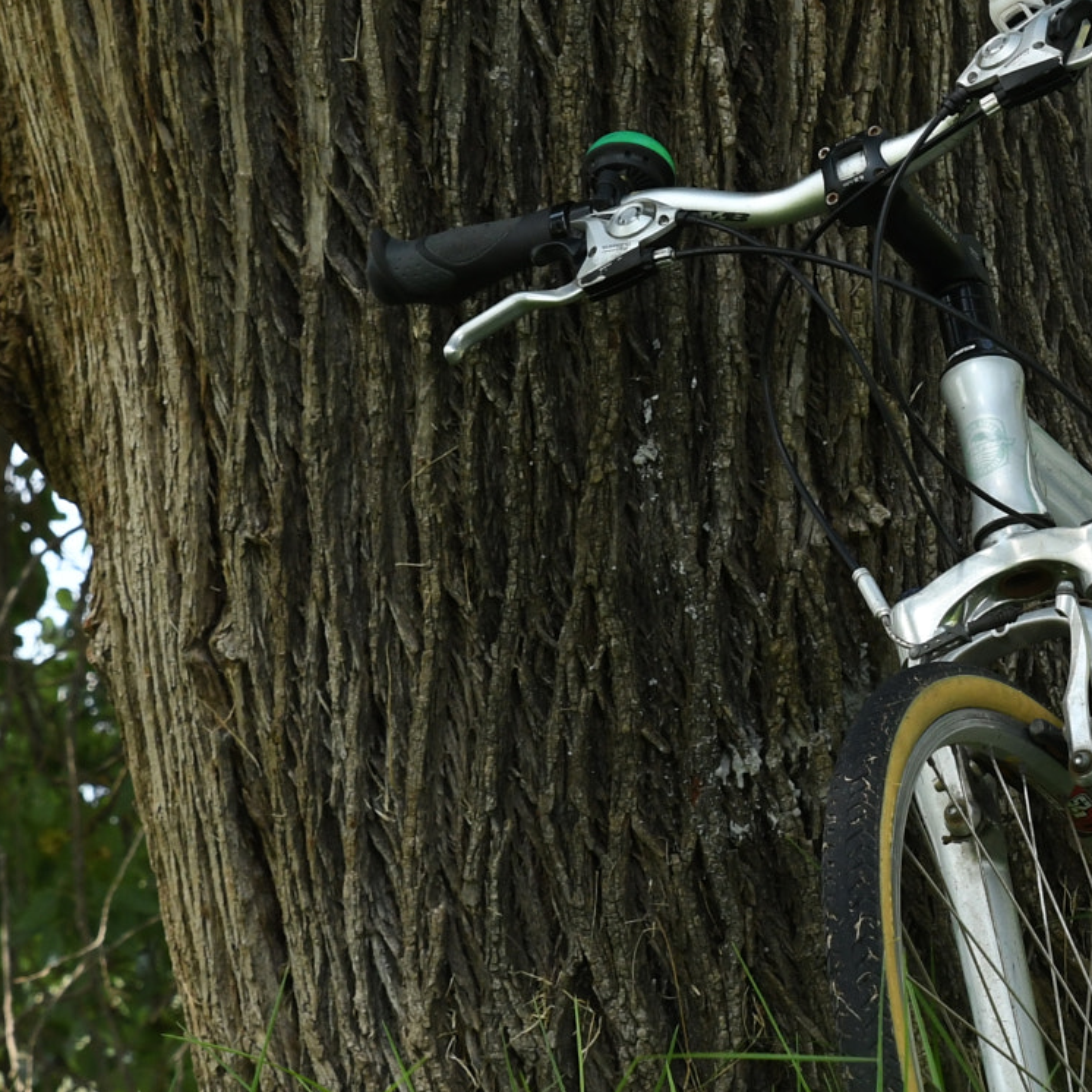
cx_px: 1222
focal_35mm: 196
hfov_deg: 8.8
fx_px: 6995
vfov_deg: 8.9
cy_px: 740
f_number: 7.1
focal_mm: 56
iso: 800
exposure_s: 1/500
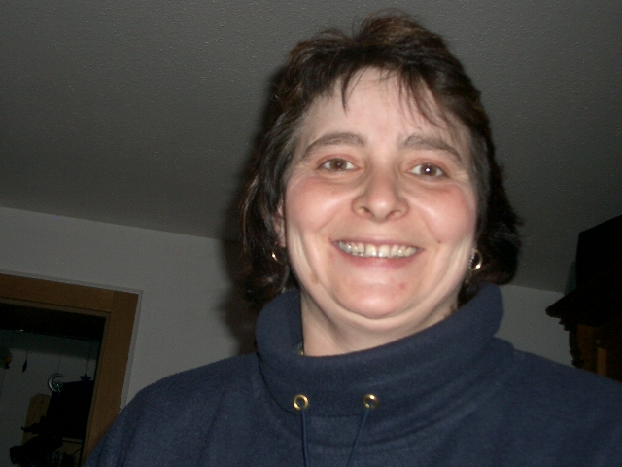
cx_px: 311
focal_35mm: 62
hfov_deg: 31.2
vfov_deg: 23.7
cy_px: 234
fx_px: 1114
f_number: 3.5
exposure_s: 1/40
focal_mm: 10.2
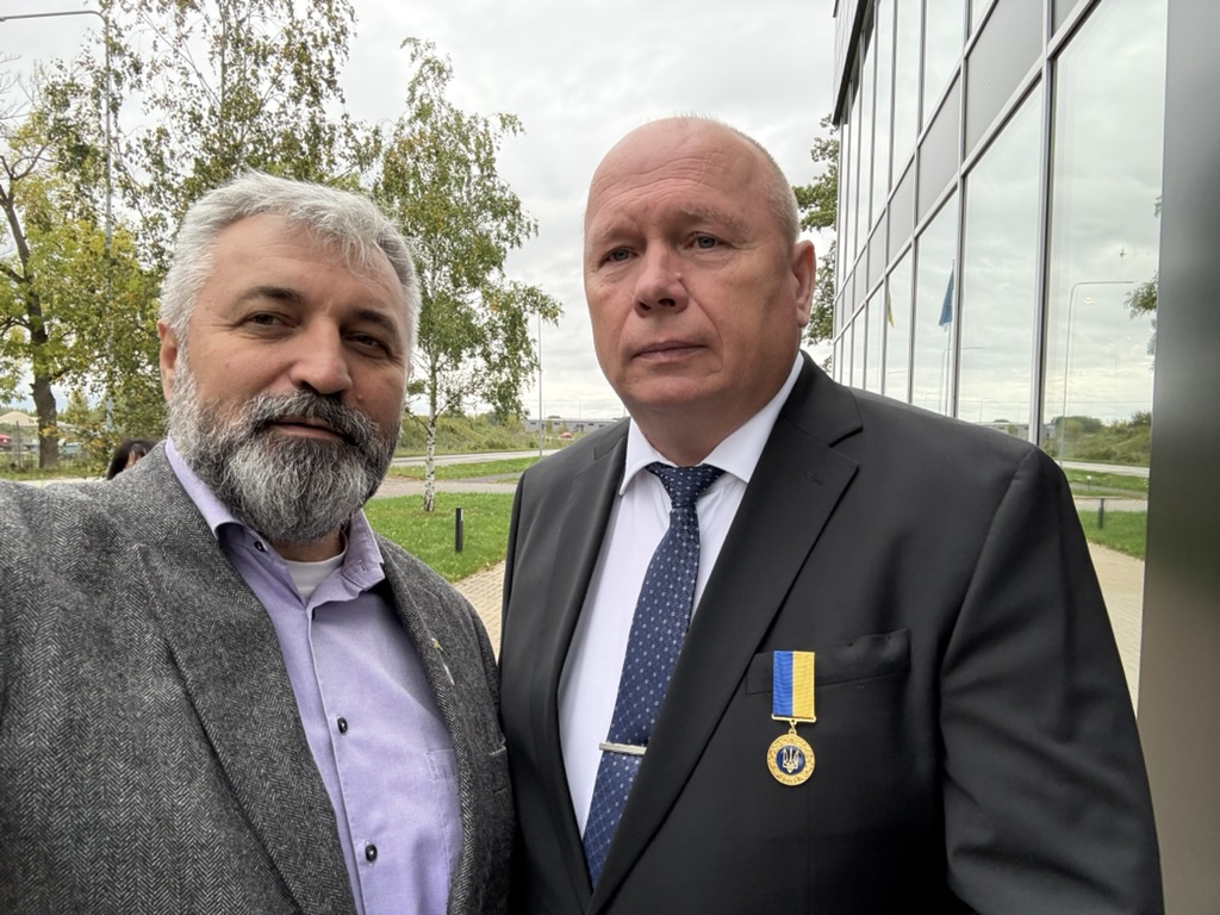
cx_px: 610
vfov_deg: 58.9
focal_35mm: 23
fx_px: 811
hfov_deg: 73.9
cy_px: 458
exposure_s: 1/137
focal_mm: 2.69
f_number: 1.9
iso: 80
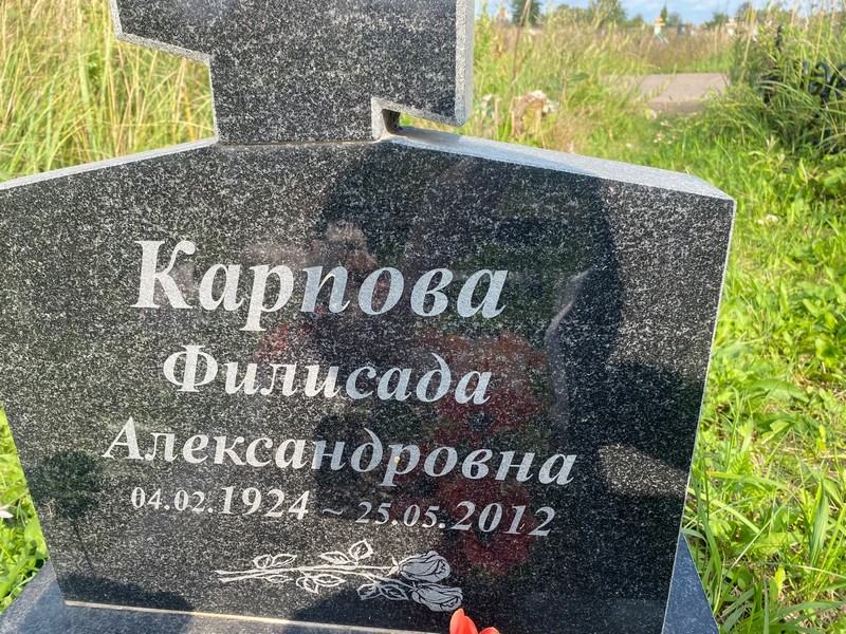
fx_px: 635
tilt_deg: -24.1
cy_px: 317
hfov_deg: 67.3
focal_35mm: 26
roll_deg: +0.0
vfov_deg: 53.1
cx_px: 423
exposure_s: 1/719
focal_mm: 4.25
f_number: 1.8
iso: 32
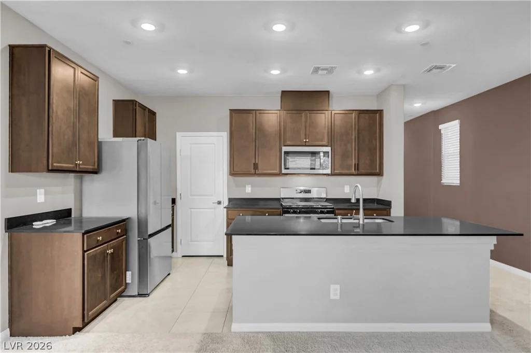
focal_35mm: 21
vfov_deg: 59.4
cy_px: 176
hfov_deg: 81.2
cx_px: 266
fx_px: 309
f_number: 8
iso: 800
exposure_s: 1/5
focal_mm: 21
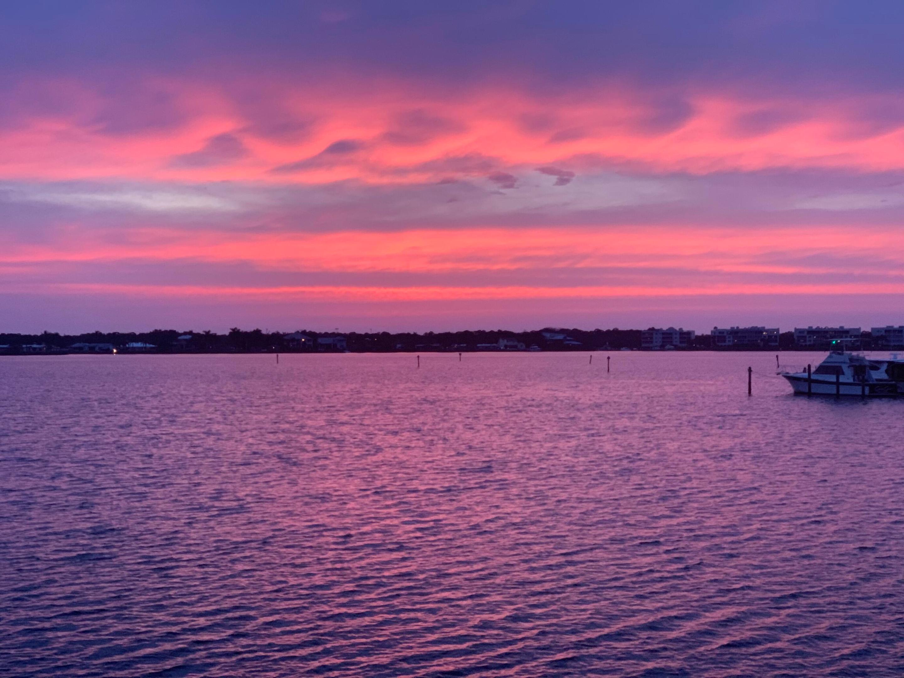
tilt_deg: +1.0
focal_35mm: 52
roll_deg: +0.0
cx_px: 452
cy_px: 339
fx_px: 1358
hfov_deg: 36.8
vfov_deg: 28.0
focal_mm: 6
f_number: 2.4
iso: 125
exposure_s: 1/60
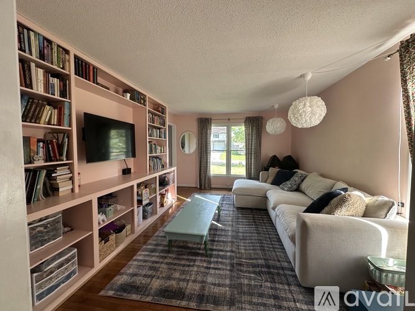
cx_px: 208
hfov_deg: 102.1
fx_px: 168
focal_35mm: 14
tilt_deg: -2.8
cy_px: 156
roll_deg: +0.0
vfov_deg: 85.7
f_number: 2.2
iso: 160
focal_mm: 2.22
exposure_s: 1/99
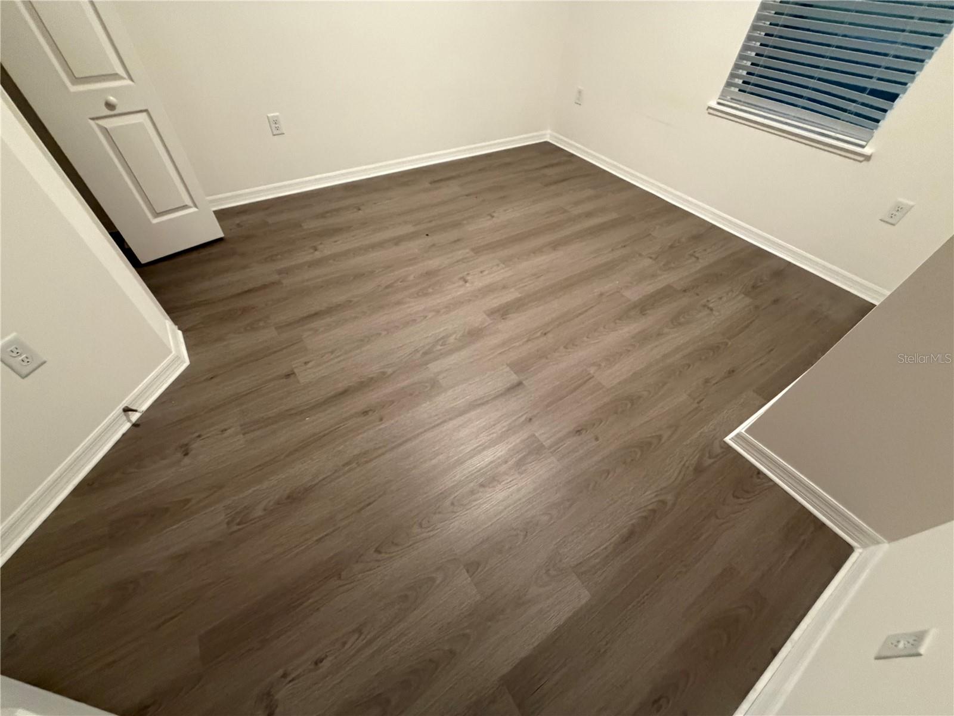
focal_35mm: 14
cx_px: 477
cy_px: 358
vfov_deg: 85.7
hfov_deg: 102.1
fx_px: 386
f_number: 2.2
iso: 640
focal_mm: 2.22
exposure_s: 1/60
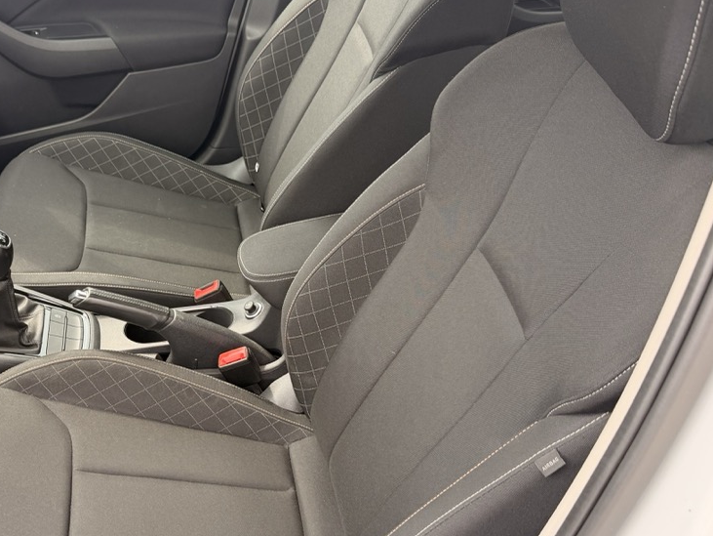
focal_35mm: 42
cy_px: 341
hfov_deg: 43.5
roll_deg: +1.4
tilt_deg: -43.3
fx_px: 866
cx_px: 190
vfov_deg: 34.2
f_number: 1.78
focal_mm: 6.76
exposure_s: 1/204
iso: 80
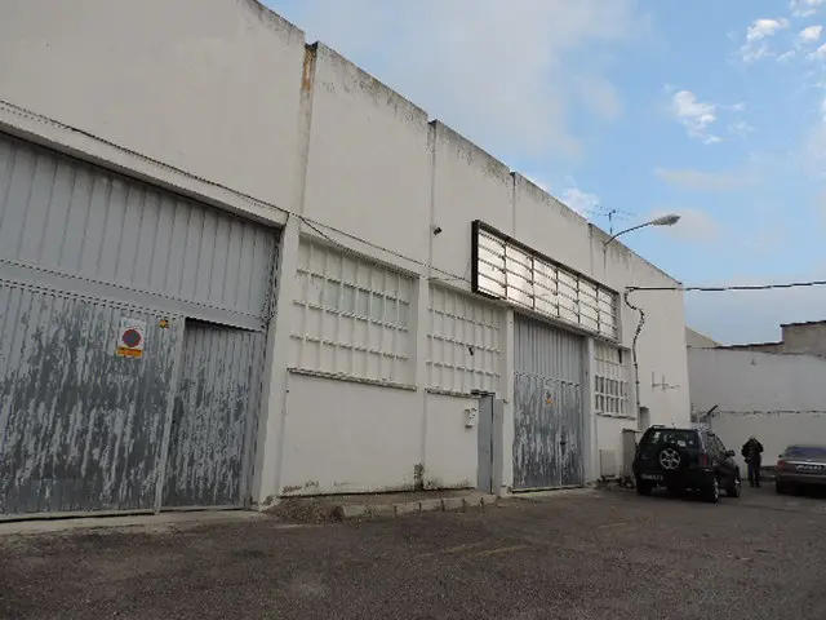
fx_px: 573
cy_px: 310
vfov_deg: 56.8
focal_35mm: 24
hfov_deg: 71.6
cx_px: 413
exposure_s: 1/320
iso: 80
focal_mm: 4.3
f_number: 3
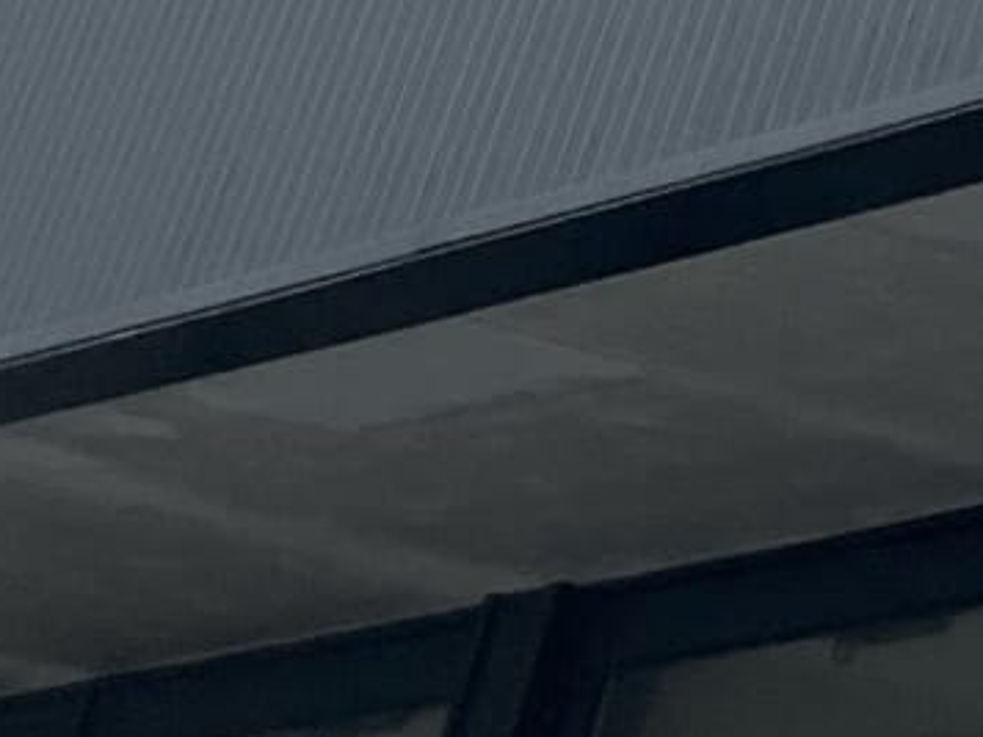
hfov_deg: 8.3
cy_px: -1814
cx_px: 3297
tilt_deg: +37.5
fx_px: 5310
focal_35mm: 187
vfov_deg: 6.8
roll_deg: -3.2
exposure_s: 1/6579
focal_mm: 5.7
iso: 50
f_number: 1.5
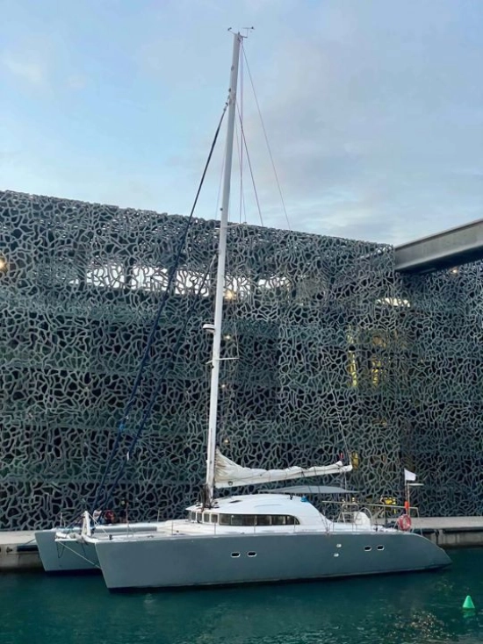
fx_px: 968
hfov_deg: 28.0
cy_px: 322
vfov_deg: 36.8
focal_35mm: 52
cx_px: 242
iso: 800
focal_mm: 6
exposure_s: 1/52
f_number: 2
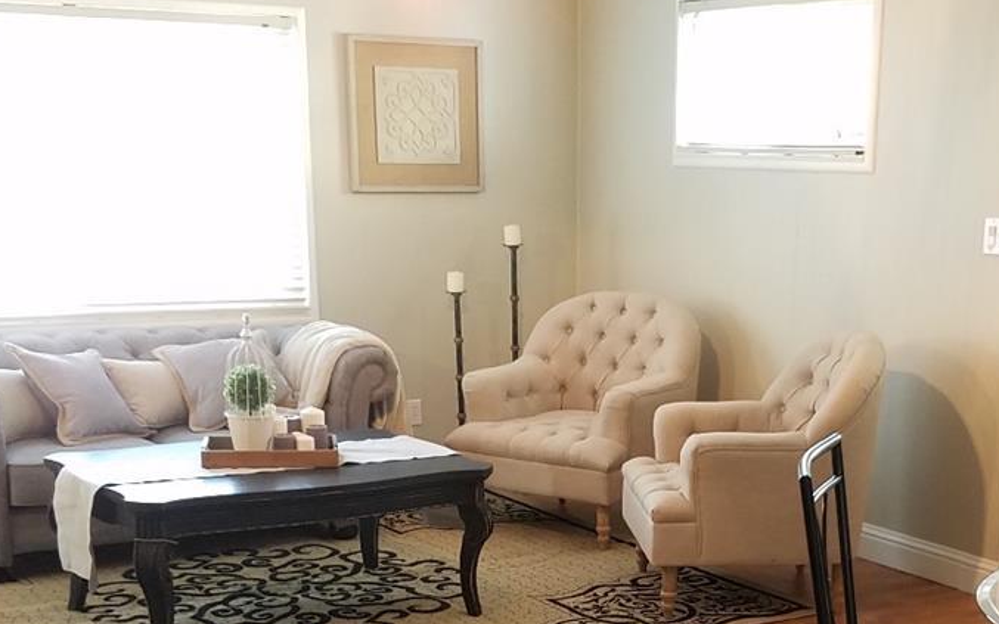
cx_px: 663
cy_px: 522
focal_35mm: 61
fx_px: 1661
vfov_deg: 21.0
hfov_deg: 33.2
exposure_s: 1/8
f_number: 1.7
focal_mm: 4.2
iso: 160
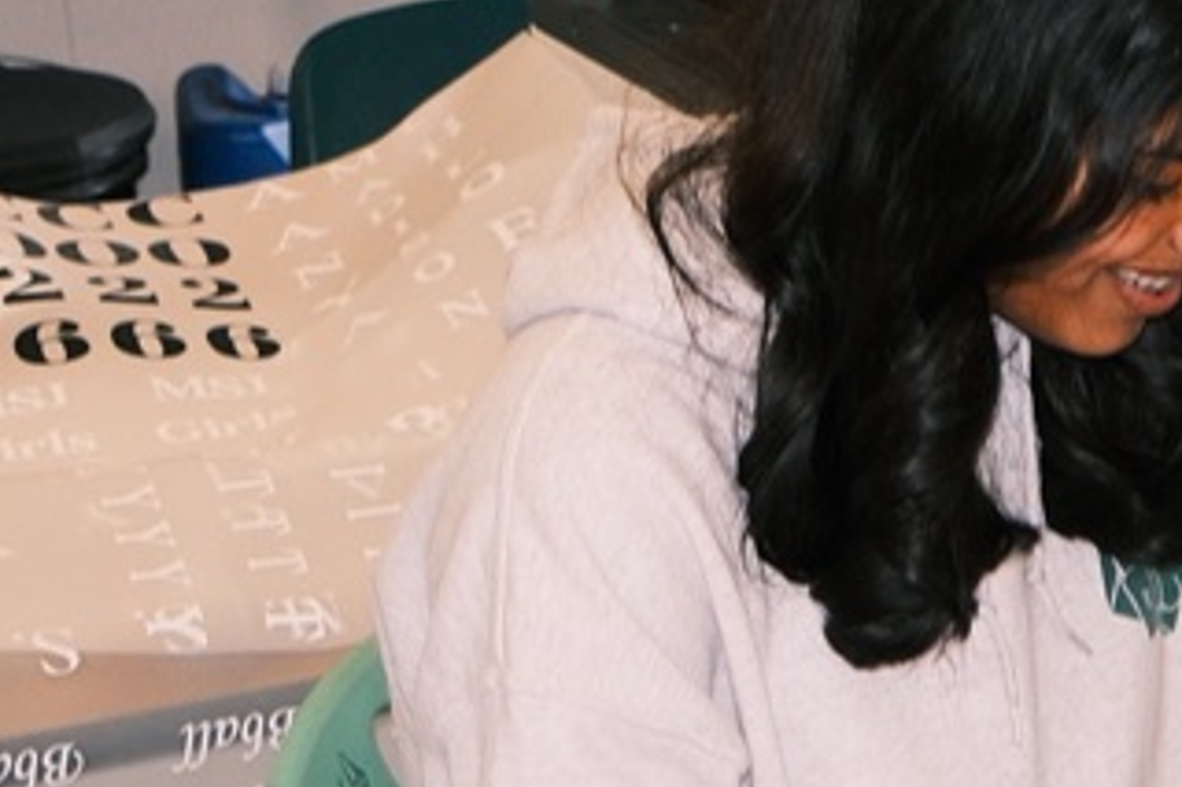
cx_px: 2098
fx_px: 5086
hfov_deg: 12.2
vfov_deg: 8.8
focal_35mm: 155
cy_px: 510
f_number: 4
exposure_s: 1/60
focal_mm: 20.5
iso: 800
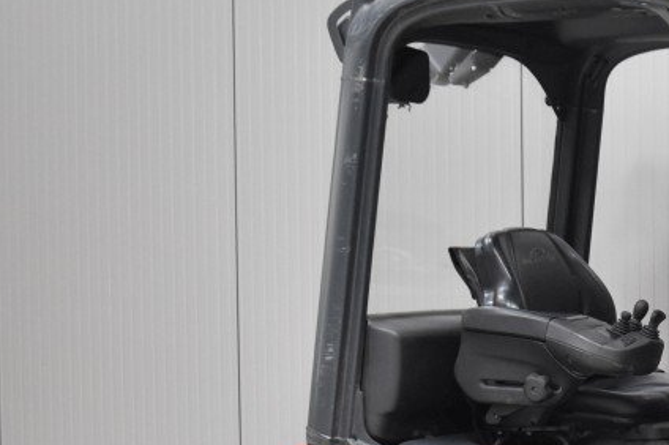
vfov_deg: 13.3
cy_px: 385
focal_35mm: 102
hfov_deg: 18.8
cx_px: 820
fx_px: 1894
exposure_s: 1/40
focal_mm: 24
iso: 1600
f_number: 4
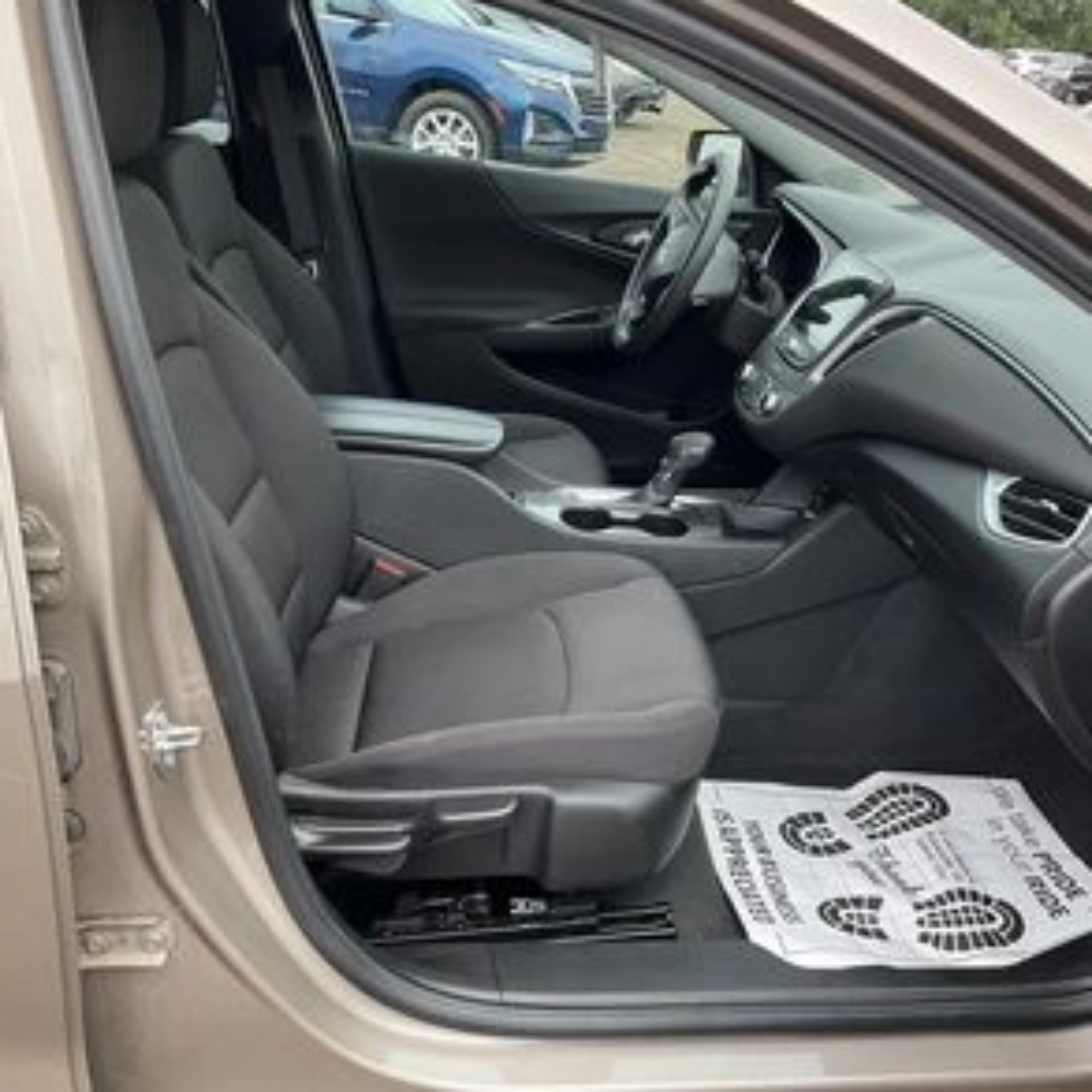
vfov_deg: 47.2
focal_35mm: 35
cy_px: 537
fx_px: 1249
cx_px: 645
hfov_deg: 47.0
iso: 25
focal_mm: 3
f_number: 1.8
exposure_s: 1/225
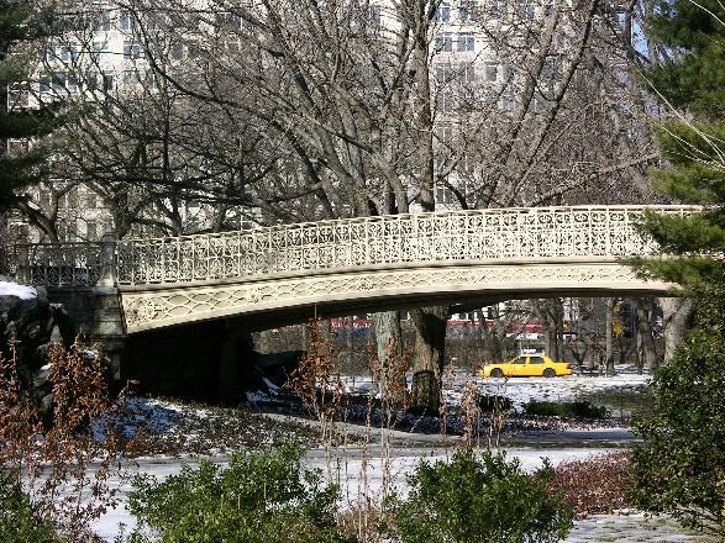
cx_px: 362
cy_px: 272
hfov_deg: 19.6
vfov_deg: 14.8
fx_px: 2094
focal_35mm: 100
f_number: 6.5
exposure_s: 1/164
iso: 50
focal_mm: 25.4
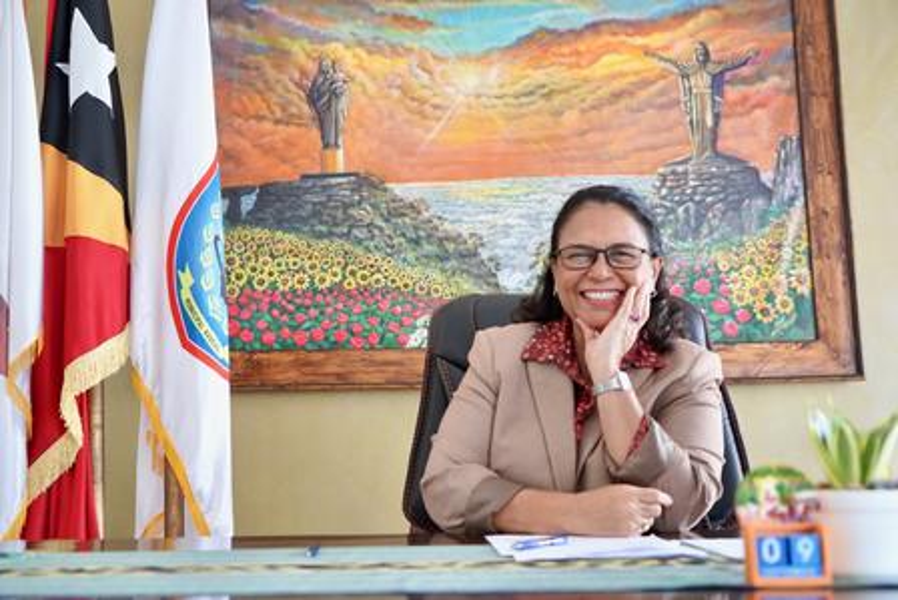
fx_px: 1048
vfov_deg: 31.9
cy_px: 300
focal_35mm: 42
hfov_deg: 46.4
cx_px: 449
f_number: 4.5
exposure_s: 1/160
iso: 2000
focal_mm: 42
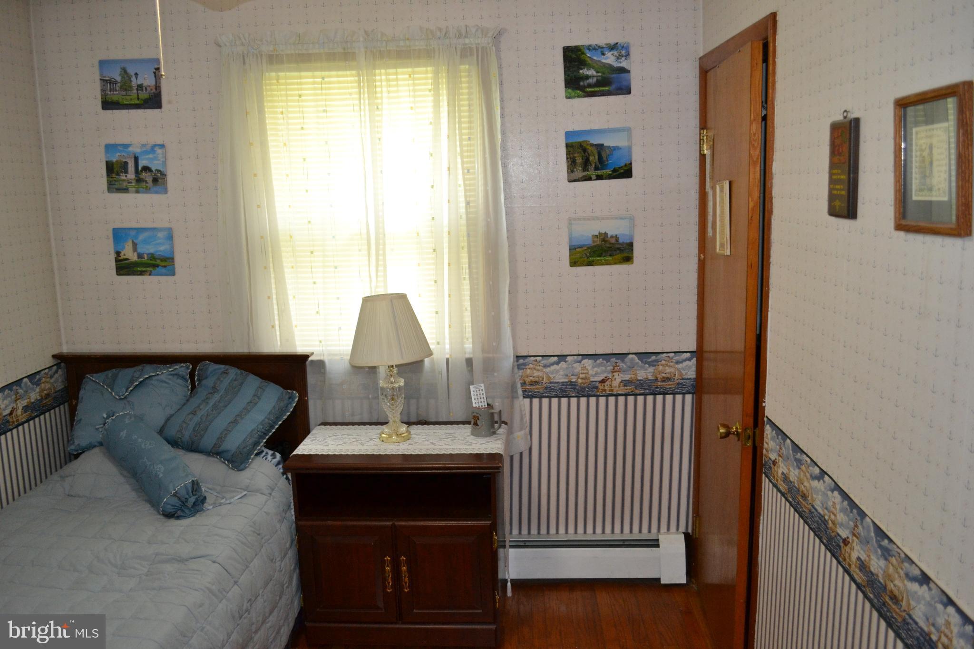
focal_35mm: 30
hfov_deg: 61.9
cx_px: 487
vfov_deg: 43.6
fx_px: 812
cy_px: 324
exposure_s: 1/60
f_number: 3.8
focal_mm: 20
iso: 1100
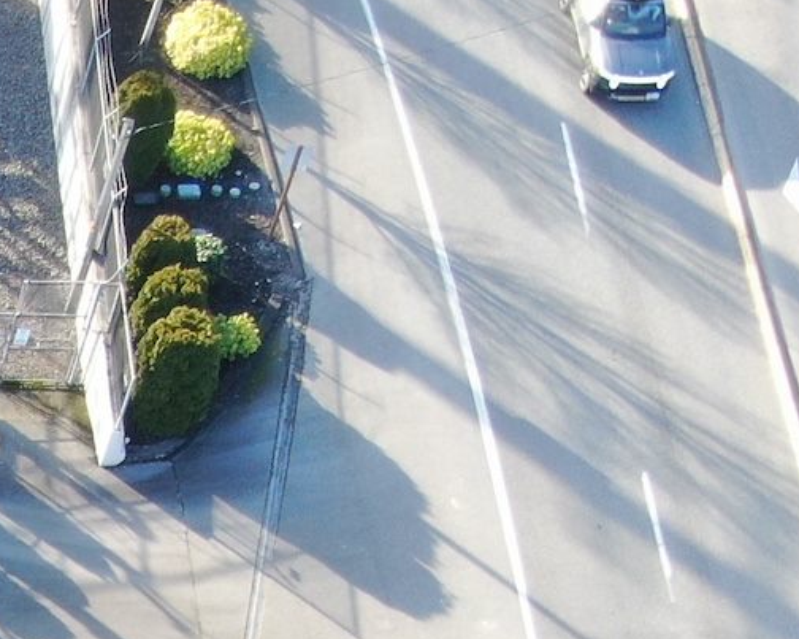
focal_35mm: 115
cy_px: 1295
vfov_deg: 11.9
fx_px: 2719
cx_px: -731
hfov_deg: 14.3
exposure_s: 1/100
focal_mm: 4.78
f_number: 2.9
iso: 100
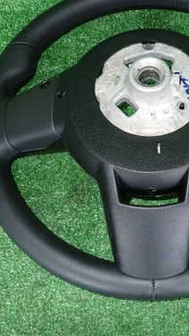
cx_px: 155
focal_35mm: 45
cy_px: 142
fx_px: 401
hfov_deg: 26.0
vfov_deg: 45.3
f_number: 2
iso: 200
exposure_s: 1/30
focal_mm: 4.5
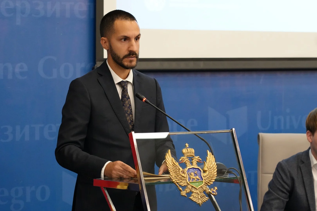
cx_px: 158
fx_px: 1123
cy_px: 106
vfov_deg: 10.8
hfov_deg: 16.1
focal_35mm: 128
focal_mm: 85
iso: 3200
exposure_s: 1/160
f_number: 4
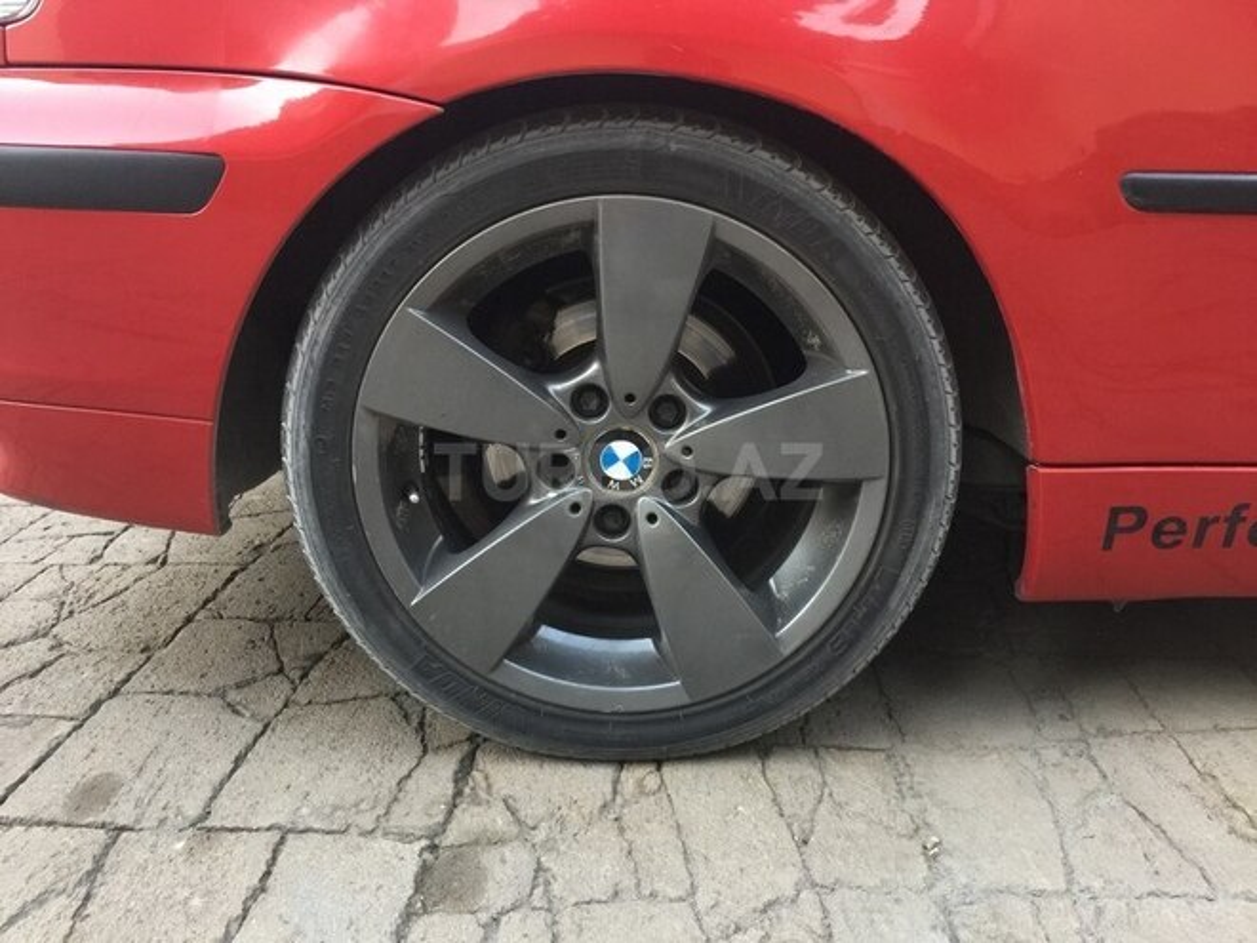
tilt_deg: -13.6
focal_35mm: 29
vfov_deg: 48.2
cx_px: 628
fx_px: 1053
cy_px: 472
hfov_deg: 61.7
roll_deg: -0.8
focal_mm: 4.15
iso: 100
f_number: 2.2
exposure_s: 1/17
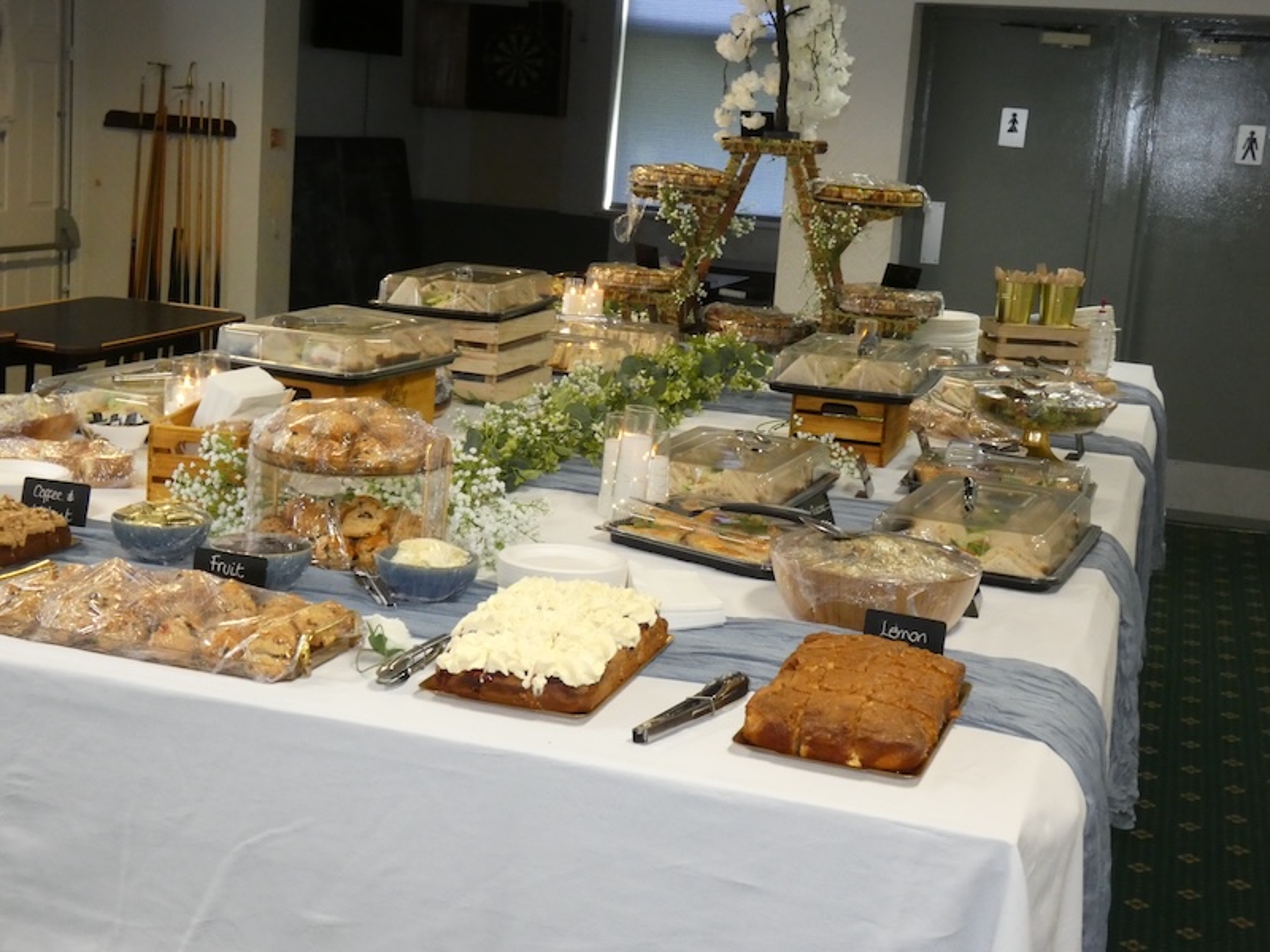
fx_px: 1761
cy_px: 476
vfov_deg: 30.3
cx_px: 635
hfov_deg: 39.7
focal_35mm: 48
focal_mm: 8.6
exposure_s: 1/60
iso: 800
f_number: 3.8
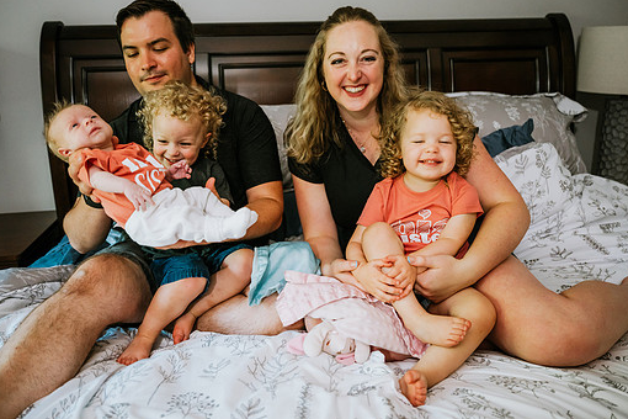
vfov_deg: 44.9
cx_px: 312
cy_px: 182
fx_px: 506
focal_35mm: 29
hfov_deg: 63.7
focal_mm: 25.5
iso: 1000
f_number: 2.8
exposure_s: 1/250
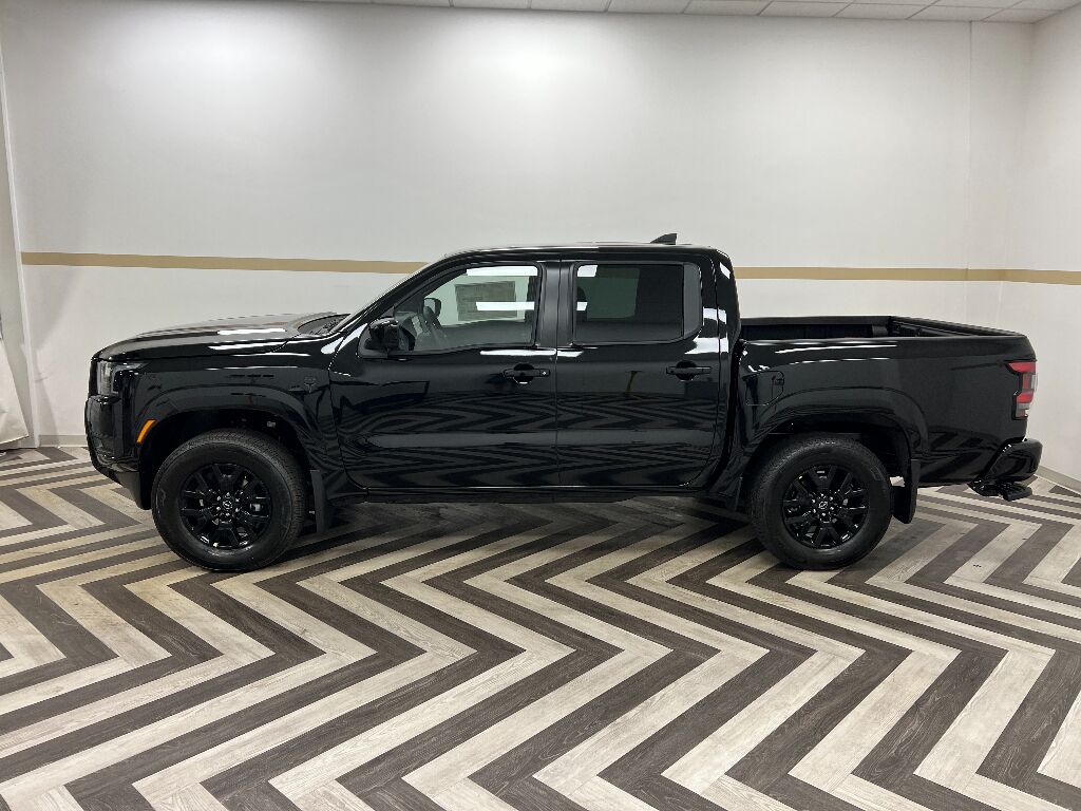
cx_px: 540
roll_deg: -0.9
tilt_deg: -10.6
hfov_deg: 67.3
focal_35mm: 26
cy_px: 406
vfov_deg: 53.1
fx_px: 812
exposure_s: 1/120
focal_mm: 5.7
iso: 80
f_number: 1.5
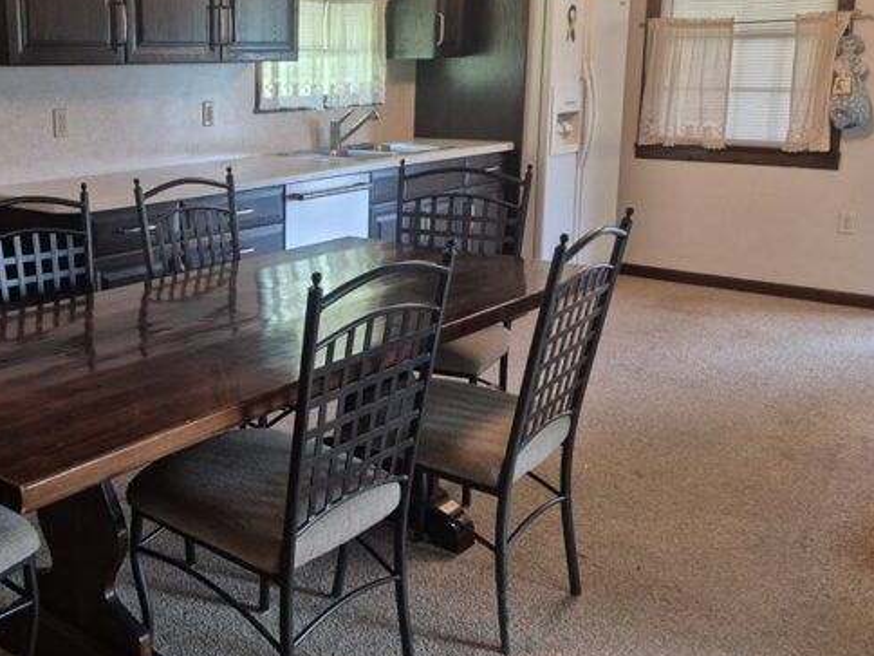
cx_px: 184
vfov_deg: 37.4
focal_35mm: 38
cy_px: 235
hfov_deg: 46.6
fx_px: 959
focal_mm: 5.4
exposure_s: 1/120
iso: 320
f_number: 1.8
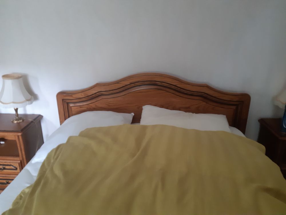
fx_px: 215
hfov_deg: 67.3
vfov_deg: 53.1
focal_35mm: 26
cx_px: 143
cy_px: 108
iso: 640
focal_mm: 3.92
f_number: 1.7
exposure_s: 1/17
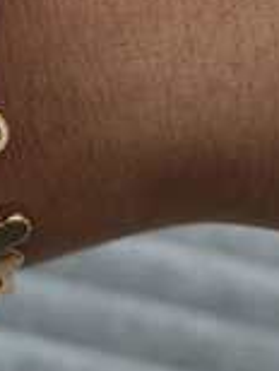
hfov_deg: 17.3
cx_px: -14
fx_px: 889
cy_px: 49
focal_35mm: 83
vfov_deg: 23.0
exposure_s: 1/100
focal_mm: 5.56
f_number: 1.8
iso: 557
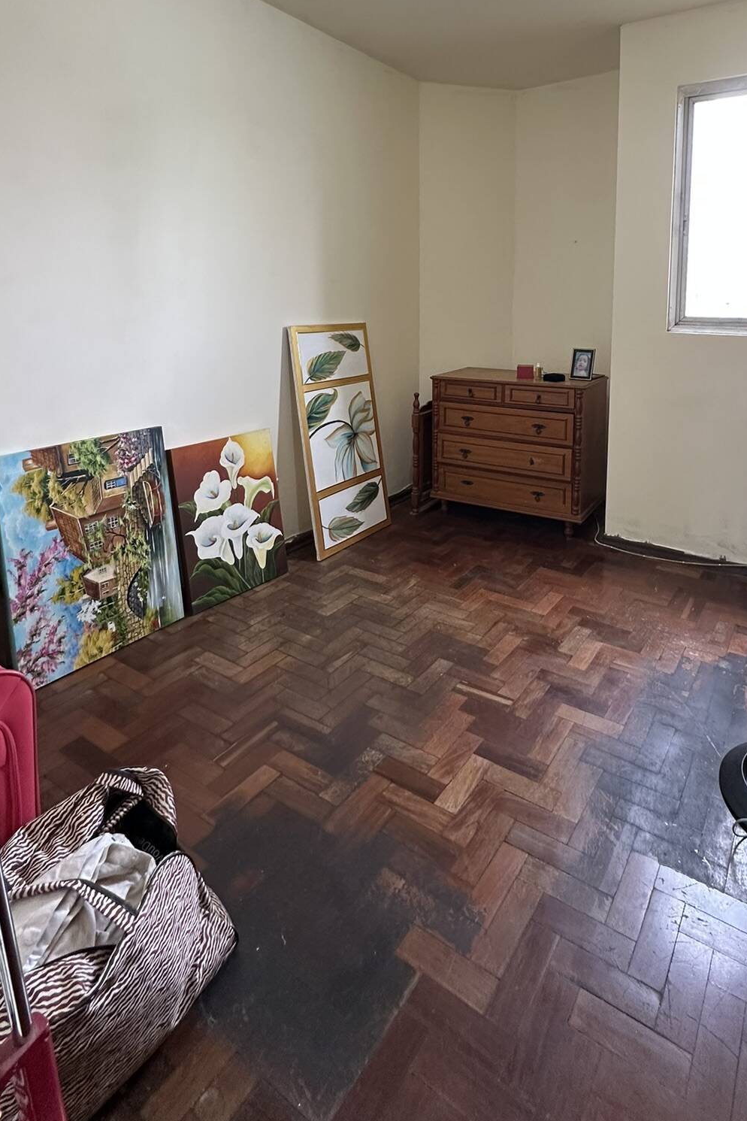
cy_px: 356
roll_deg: -1.8
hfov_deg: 61.1
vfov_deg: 80.6
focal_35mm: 20
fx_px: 622
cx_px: 467
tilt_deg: -5.0
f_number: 2.2
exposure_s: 1/60
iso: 200
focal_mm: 2.22
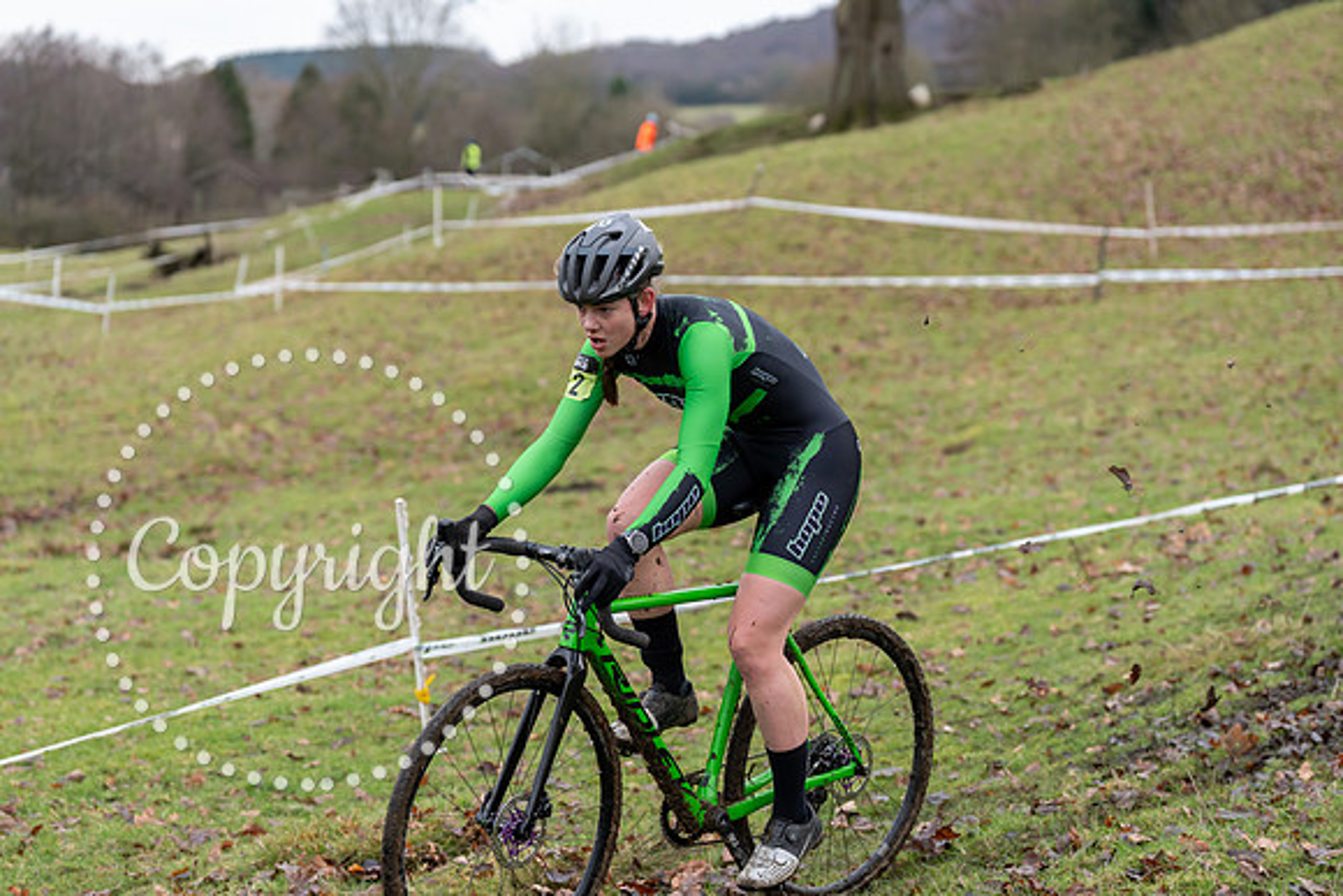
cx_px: 672
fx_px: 3022
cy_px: 448
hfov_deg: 25.1
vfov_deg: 16.9
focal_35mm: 81
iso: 1250
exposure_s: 1/1000
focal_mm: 81
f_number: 3.2
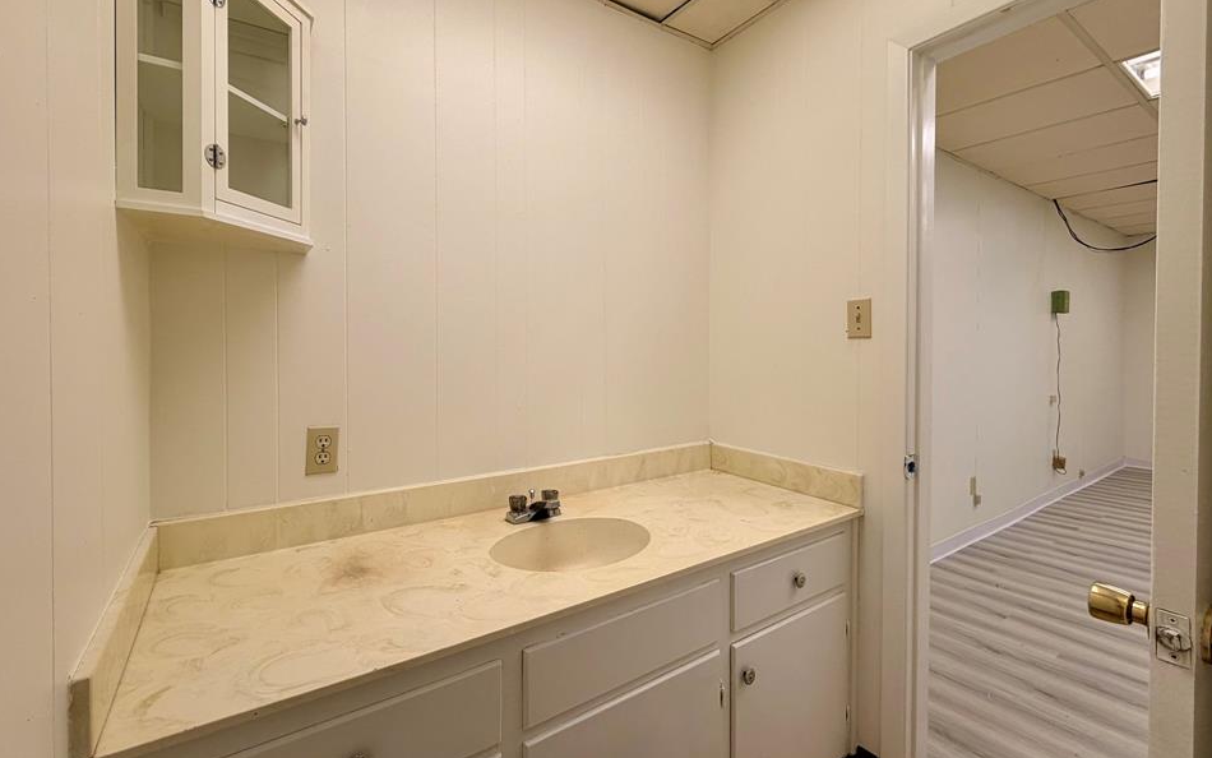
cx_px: 566
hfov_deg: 97.7
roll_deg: +0.0
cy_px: 343
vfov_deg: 71.1
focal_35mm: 16
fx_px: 529
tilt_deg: -0.8
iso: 64
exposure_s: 1/120
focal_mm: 2.22
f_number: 2.2
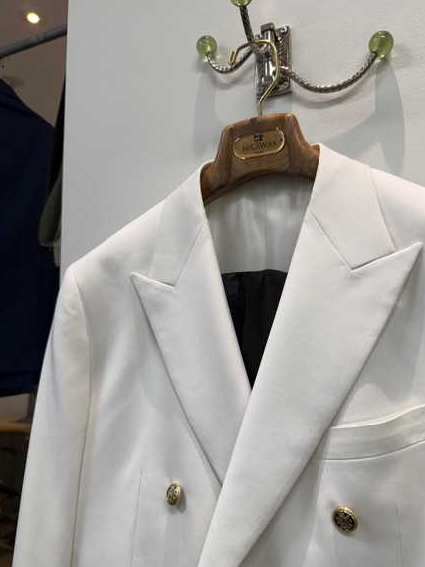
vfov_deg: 65.3
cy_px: 285
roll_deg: +0.3
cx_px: 228
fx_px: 442
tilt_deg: +4.6
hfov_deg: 51.3
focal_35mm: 27
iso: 80
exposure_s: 1/120
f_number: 1.78
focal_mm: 6.76
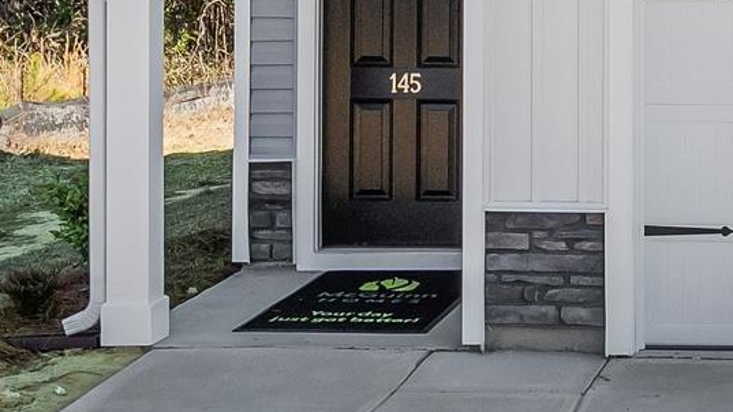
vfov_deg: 12.9
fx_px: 1563
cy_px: -441
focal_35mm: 80
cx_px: 1327
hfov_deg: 19.5
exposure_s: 1/400
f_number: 6.3
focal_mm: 11
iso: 200
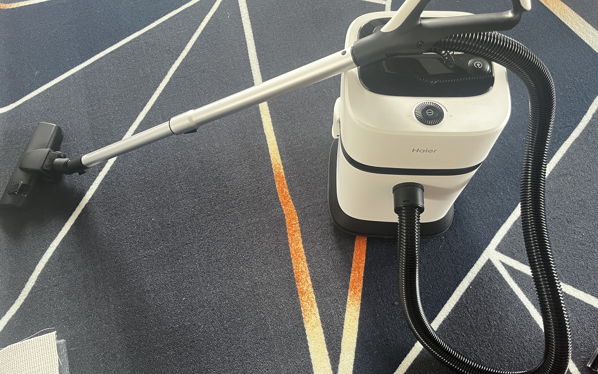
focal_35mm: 28
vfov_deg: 44.5
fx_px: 456
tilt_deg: -64.0
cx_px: 296
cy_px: 194
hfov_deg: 66.5
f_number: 1.6
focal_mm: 5.1
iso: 400
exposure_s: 1/60
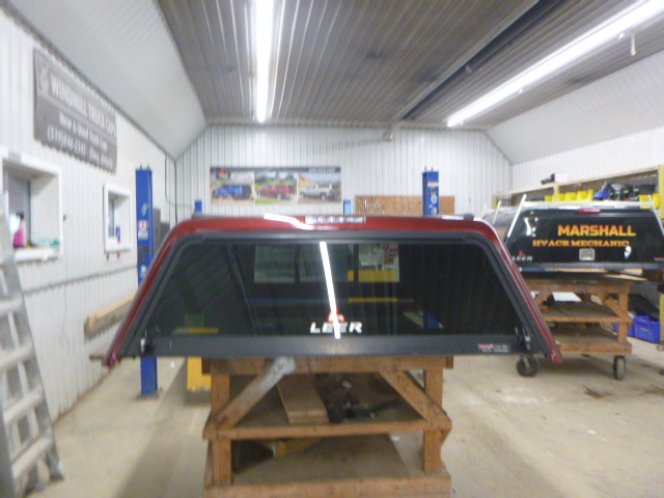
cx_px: 332
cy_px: 249
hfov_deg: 69.4
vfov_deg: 54.9
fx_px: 480
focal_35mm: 25
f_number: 3.9
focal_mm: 4.5
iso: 400
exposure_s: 1/20
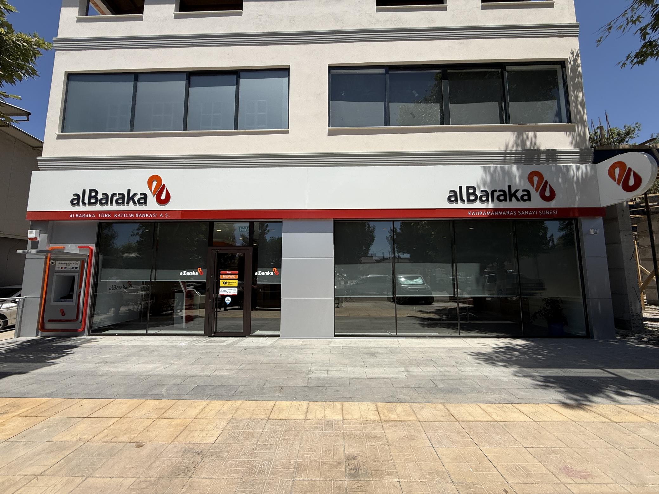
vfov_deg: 85.7
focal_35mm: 14
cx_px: 330
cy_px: 247
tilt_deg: +6.5
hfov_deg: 102.1
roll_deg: +0.3
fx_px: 267
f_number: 2.2
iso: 50
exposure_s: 1/3125
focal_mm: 2.22
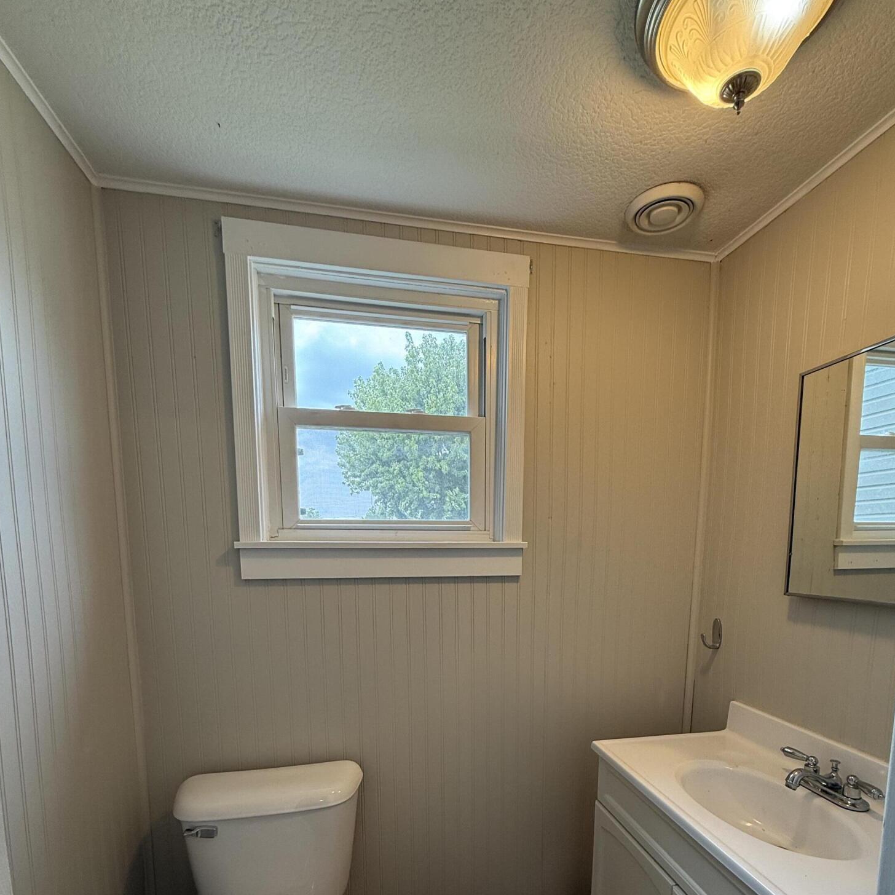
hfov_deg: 84.0
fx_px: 497
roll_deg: -1.1
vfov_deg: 80.6
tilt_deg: -5.9
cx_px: 456
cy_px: 610
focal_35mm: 17
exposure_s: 1/122
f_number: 2.2
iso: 64
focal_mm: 2.22
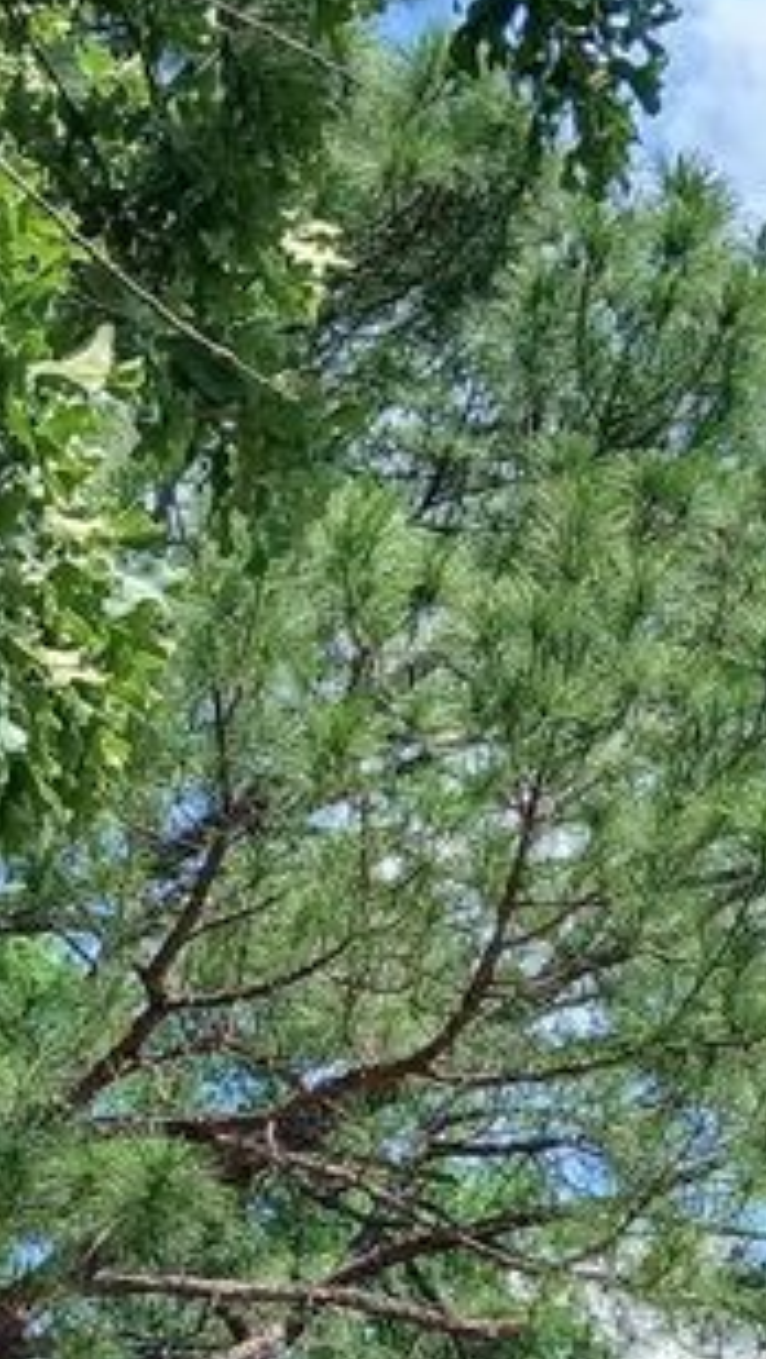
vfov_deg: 21.6
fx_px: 3391
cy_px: 1478
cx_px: 660
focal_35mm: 94
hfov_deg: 12.8
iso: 20
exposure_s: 1/463
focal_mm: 3.98
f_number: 1.8
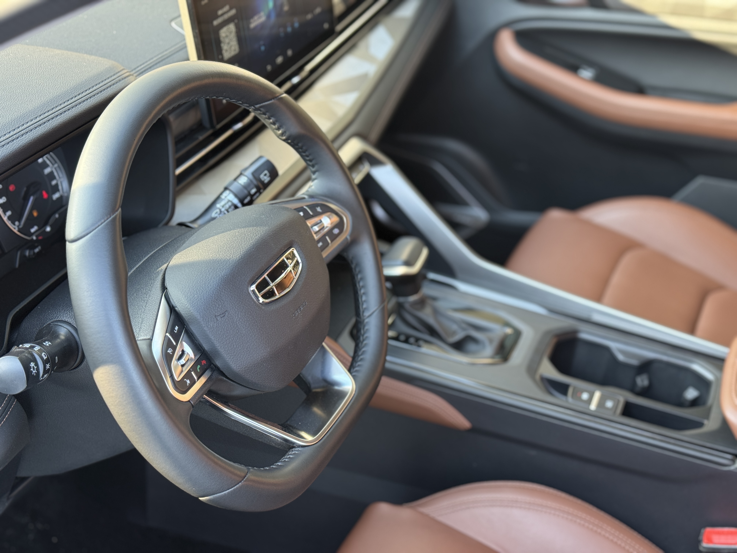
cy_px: 276
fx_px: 1022
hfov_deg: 39.7
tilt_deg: -34.6
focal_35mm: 48
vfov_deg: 30.3
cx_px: 368
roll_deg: -4.4
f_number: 1.78
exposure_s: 1/60
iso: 100
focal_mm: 6.76
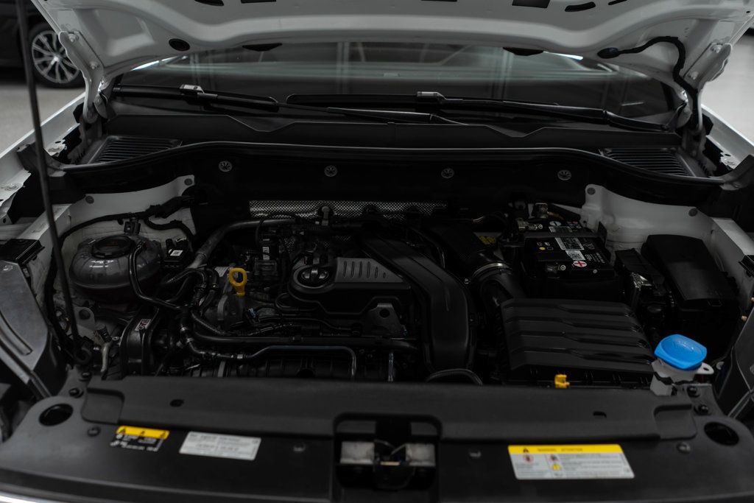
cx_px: 377
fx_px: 586
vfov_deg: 46.4
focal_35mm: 28
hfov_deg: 65.5
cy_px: 252
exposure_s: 1/50
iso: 200
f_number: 3.2
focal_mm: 28
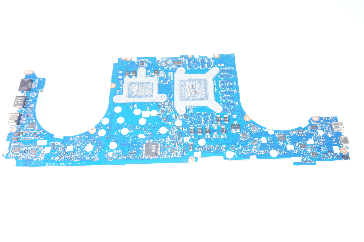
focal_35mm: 30
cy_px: 121
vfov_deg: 43.5
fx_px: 303
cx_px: 182
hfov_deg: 62.0
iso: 640
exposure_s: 1/125
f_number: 5
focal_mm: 20
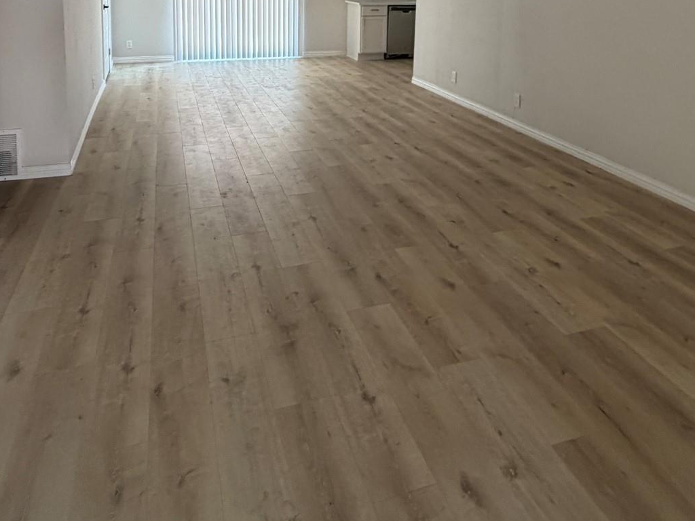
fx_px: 562
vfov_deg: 44.0
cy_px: 24
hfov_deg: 63.4
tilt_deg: -6.2
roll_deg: -0.5
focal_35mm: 28
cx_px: 345
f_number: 2.2
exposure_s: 1/121
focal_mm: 2.22
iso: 320
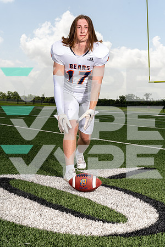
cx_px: 82
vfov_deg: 37.5
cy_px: 124
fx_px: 364
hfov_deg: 25.5
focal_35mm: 53
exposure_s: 1/250
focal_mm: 53
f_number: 8
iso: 100
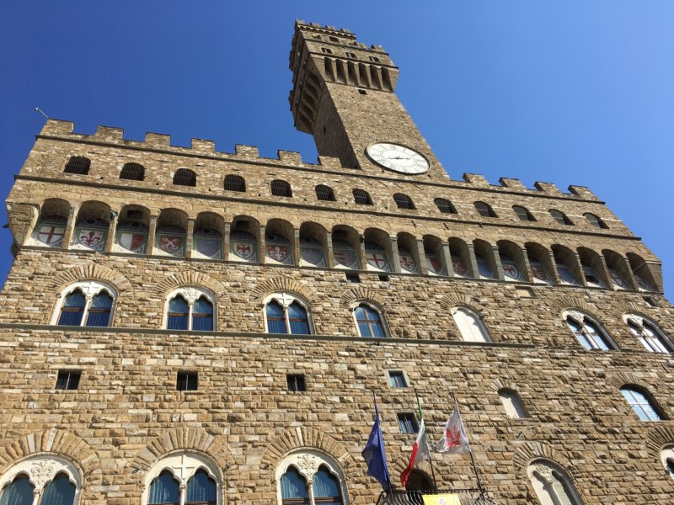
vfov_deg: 48.2
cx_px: 337
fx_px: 565
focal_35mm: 29
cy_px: 252
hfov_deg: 61.7
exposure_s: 1/1221
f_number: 2.2
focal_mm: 4.15
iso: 25
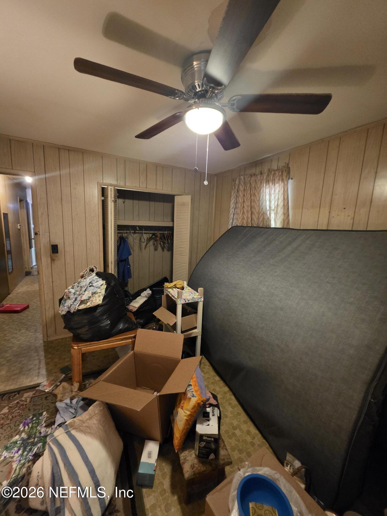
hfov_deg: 89.9
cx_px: 194
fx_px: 194
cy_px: 258
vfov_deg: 106.2
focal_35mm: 13
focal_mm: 2.2
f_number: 1.9
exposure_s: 1/40
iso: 800
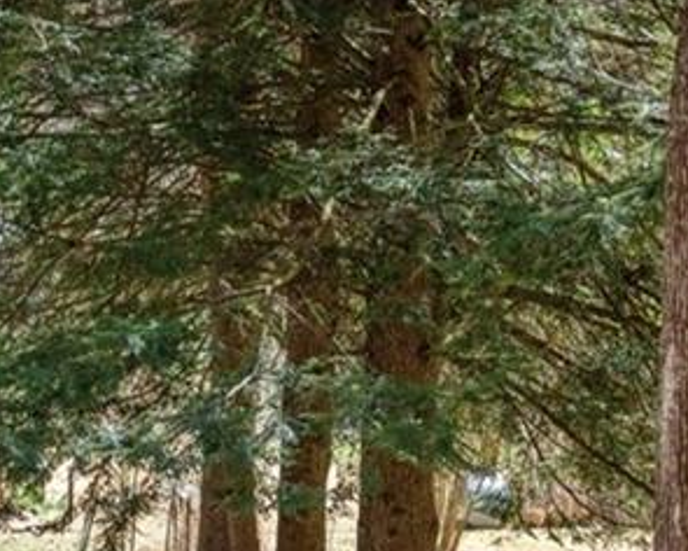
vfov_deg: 9.5
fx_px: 3319
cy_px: 197
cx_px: -170
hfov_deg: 11.6
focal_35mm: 163
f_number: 1.8
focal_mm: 50
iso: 400
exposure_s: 1/6400
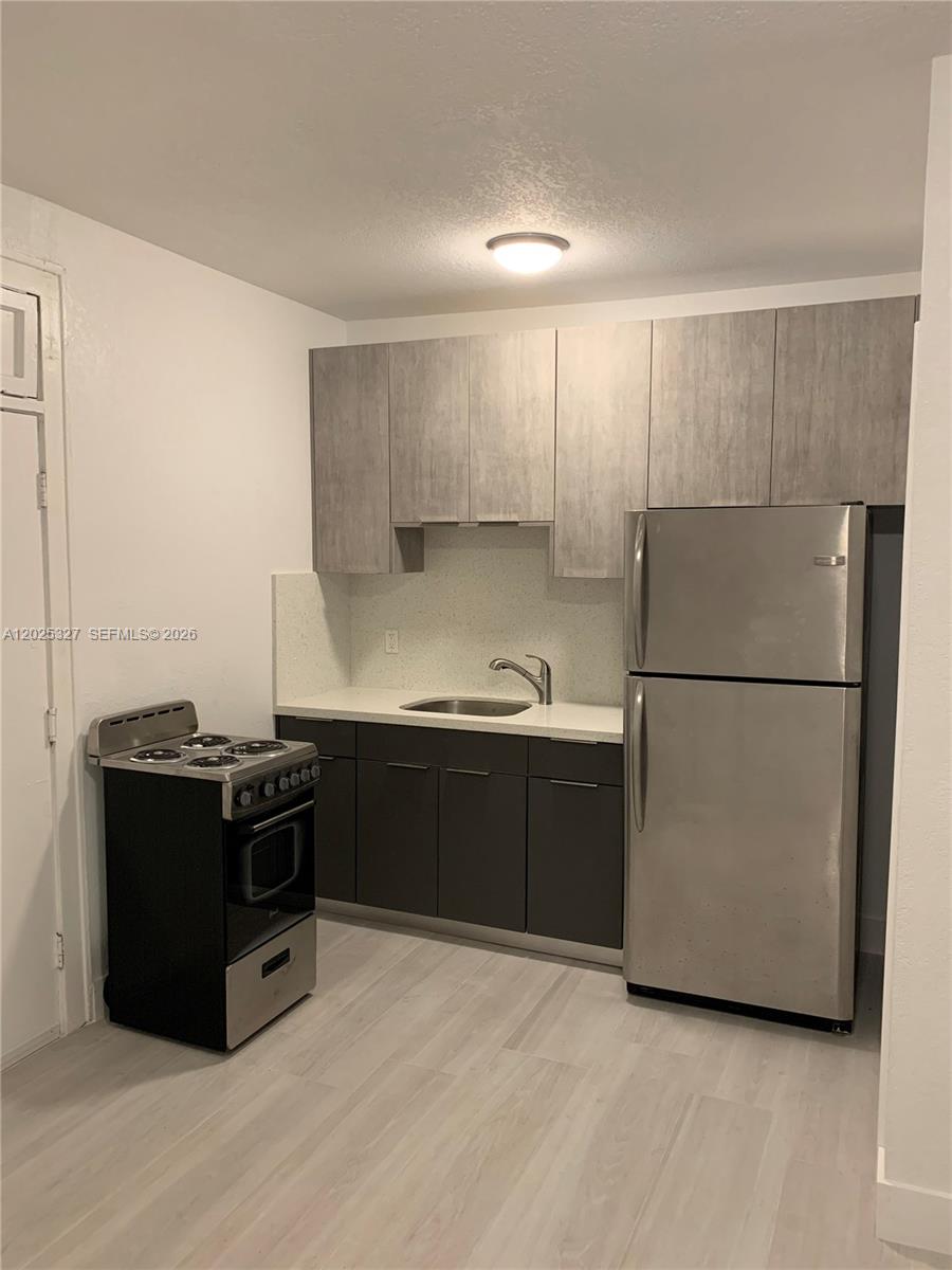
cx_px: 476
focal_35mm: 26
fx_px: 953
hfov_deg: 53.1
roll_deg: -0.1
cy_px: 635
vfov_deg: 67.3
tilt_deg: -4.9
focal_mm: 4.25
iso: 200
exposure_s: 1/60
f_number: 1.8
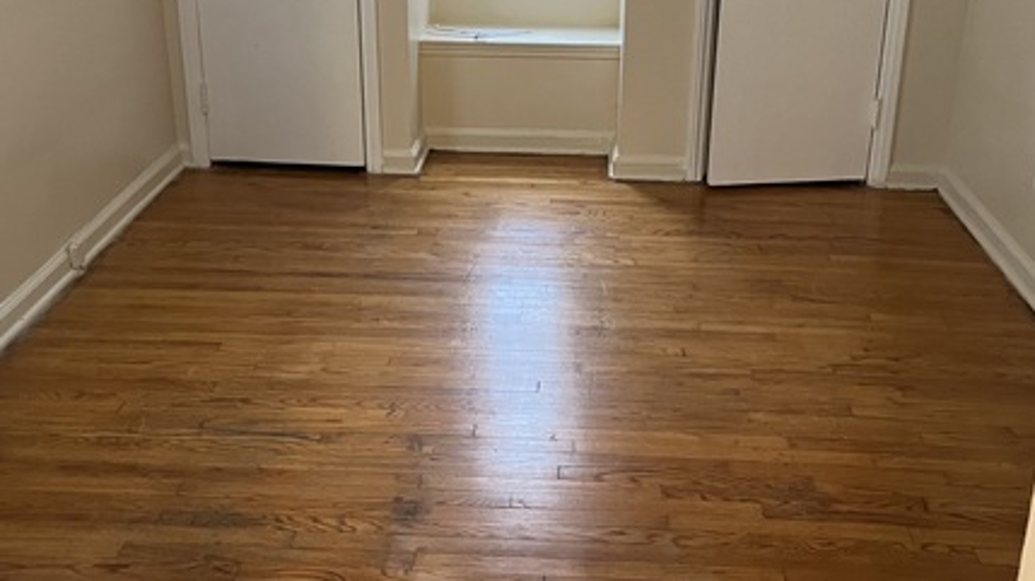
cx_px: 524
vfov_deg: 27.0
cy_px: 228
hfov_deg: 46.4
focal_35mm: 44
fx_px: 1207
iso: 400
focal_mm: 5.1
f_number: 1.6
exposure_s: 1/60
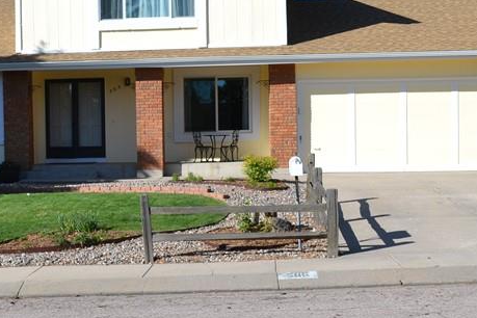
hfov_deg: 27.8
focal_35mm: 71
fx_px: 941
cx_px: 92
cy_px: 191
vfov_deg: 19.2
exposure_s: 1/250
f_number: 8
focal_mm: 20
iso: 100
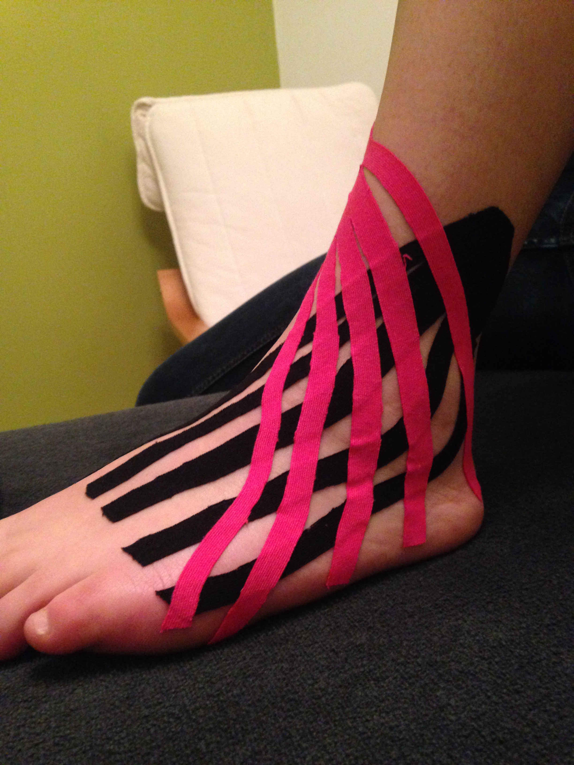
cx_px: 287
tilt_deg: -13.9
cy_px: 382
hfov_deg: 42.9
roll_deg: +6.2
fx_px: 730
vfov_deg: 55.4
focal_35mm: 33
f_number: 2.4
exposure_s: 1/15
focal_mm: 4.12
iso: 500
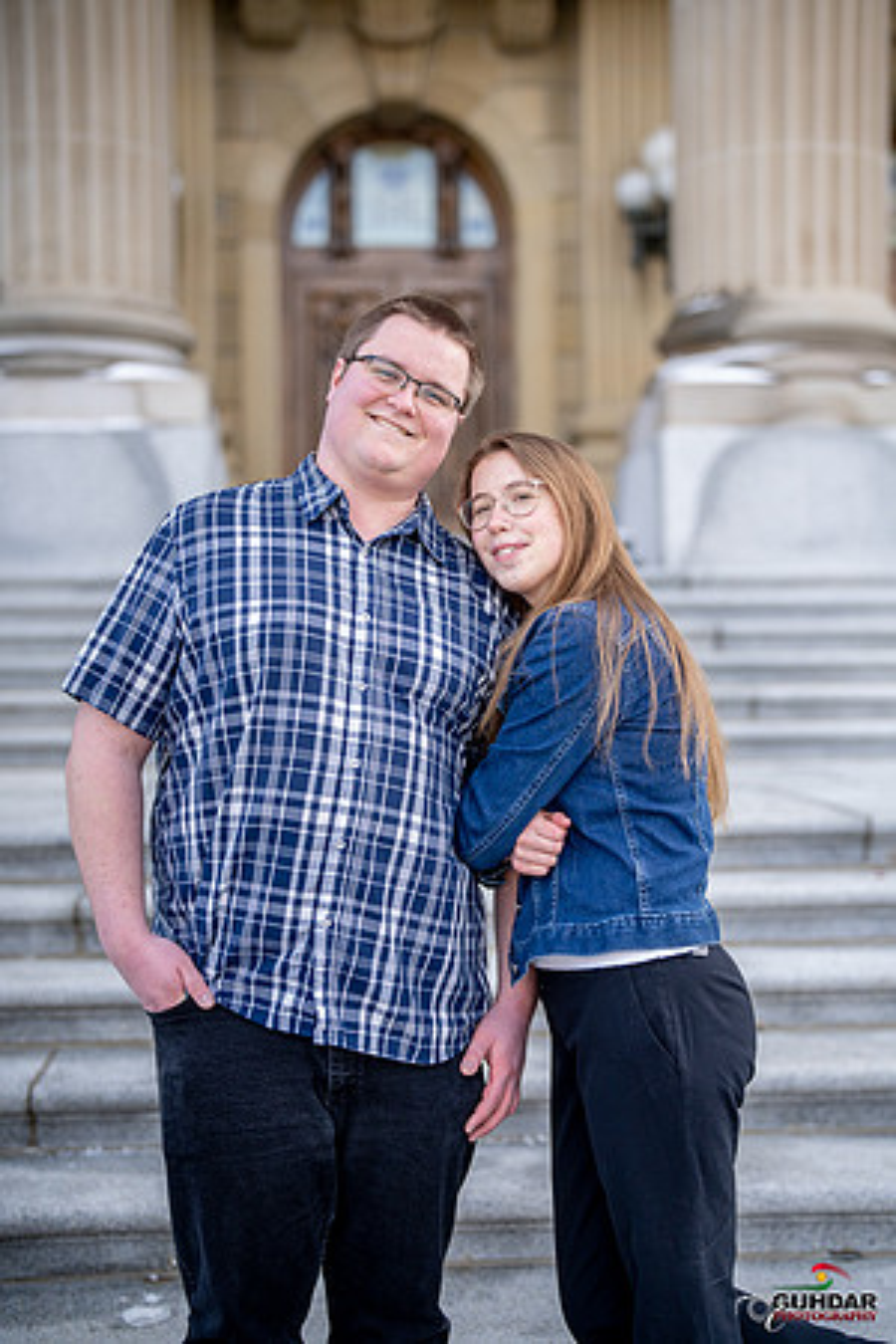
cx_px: 448
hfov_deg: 27.0
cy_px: 672
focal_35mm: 50
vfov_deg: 39.6
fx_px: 1867
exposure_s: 1/6400
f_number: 1.8
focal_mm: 50
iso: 1250
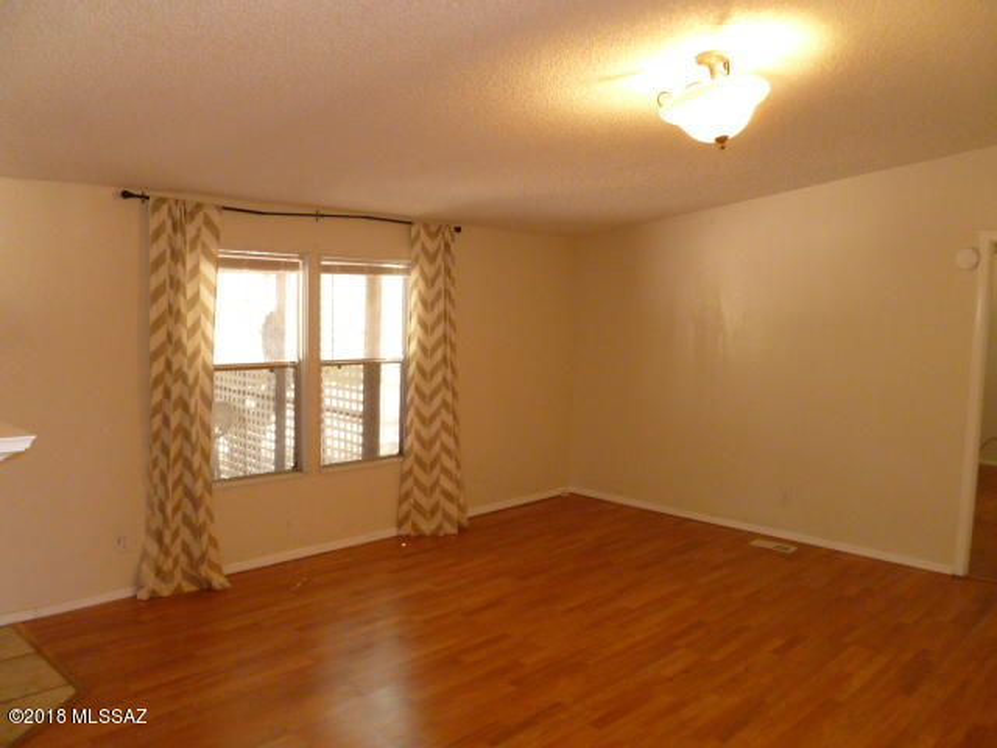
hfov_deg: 63.4
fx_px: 806
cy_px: 374
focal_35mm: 28
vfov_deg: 49.7
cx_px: 498
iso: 320
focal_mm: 5
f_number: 3.3
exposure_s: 1/30
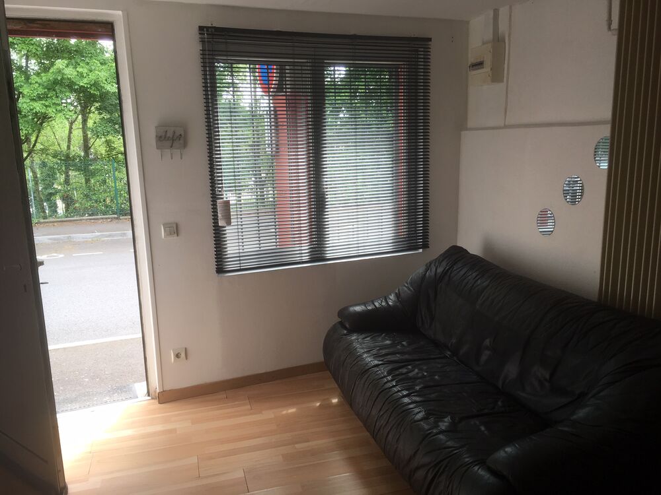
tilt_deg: -12.8
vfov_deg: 48.2
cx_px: 330
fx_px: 554
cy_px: 248
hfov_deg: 61.7
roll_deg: +1.2
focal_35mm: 29
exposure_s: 1/108
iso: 25
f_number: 2.2
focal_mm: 4.15
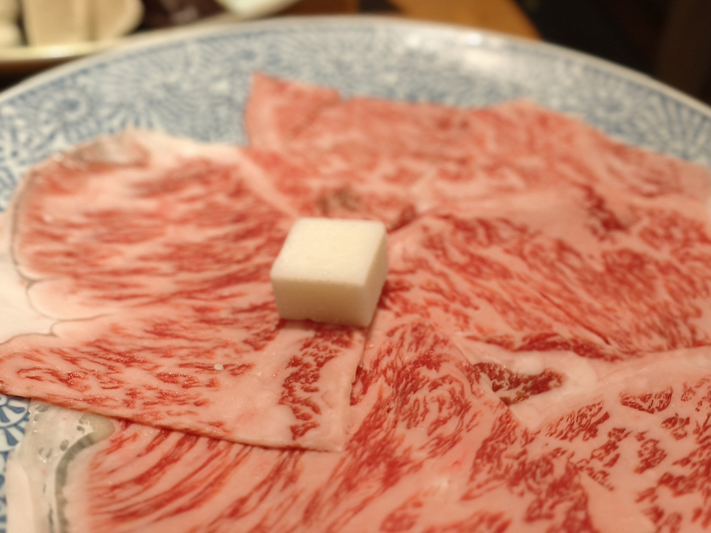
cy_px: 281
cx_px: 313
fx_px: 842
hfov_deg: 45.7
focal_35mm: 41
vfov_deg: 35.1
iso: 250
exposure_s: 1/99.9
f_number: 1.62
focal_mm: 6.45
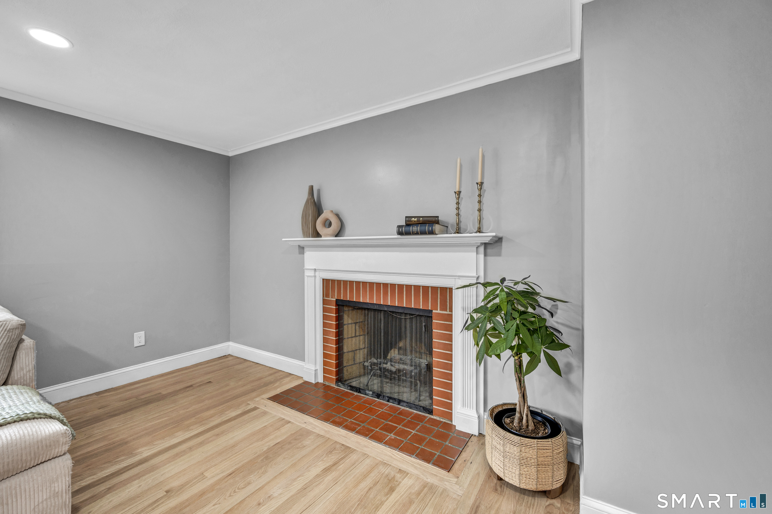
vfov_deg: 81.1
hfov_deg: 104.3
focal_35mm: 14
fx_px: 300
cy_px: 257
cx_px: 386
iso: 320
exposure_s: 1/20
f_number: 7.1
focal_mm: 14
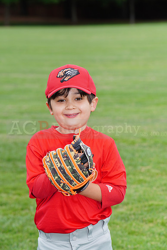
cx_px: 84
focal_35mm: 186
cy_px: 125
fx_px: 1293
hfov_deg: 7.4
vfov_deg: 11.1
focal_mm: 186
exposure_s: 1/250
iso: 200
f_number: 9
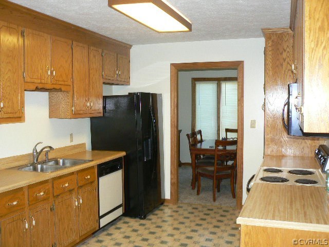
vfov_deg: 39.7
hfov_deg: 51.4
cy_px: 124
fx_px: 342
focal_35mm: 36
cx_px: 164
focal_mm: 6
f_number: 2.8
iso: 160
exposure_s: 1/30
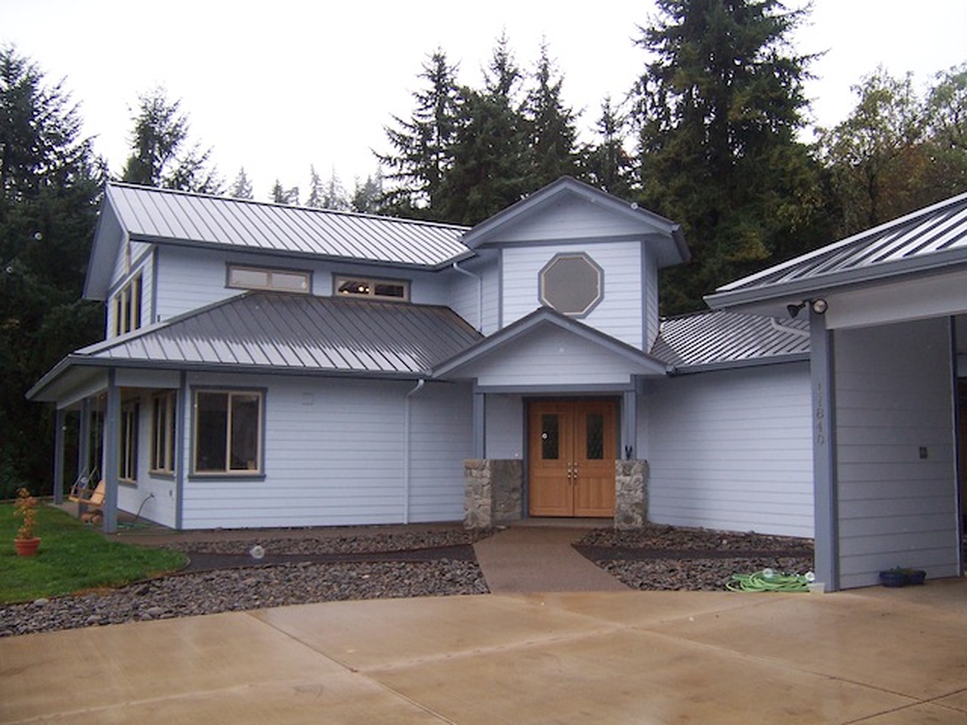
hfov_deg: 55.4
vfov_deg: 42.9
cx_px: 484
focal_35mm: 33
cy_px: 362
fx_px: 922
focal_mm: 5.5
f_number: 2.8
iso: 140
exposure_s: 1/90
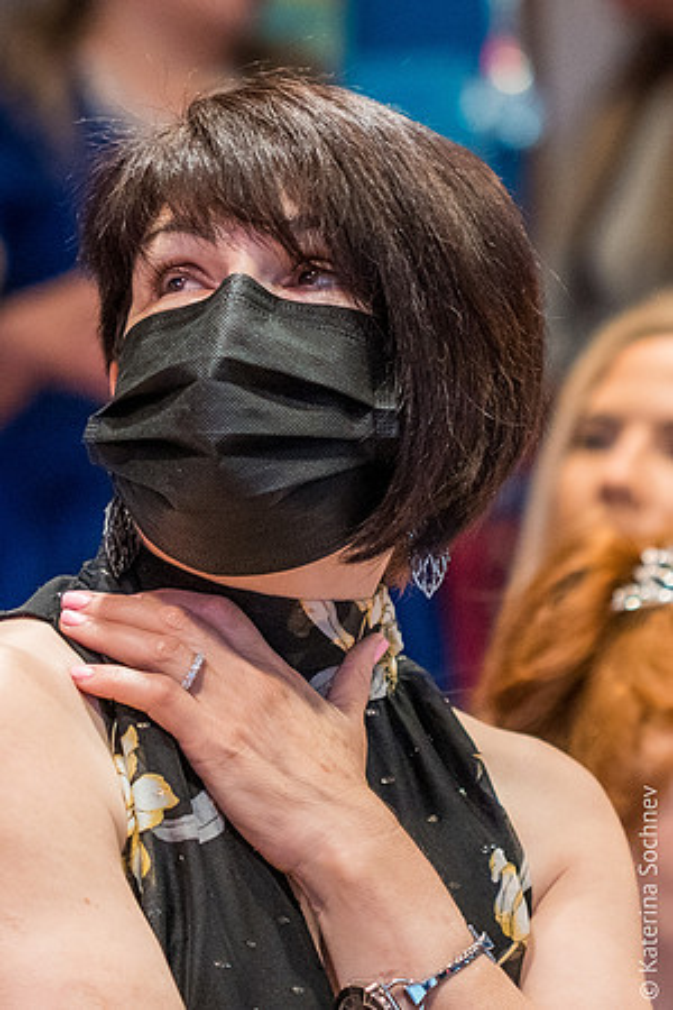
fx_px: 6777
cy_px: 297
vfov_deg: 8.5
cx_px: 363
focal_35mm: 242
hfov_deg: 5.7
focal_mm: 100
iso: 1600
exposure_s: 1/125
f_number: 2.8
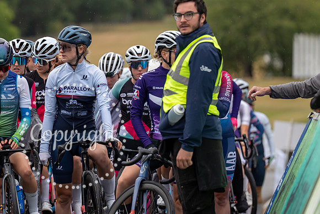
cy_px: 88
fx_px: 2877
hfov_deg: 6.4
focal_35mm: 324
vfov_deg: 4.2
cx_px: 77
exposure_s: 1/800
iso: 400
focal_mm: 200
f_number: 3.5
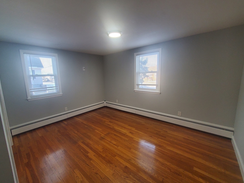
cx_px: 116
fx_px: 99
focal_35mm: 14
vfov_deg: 85.6
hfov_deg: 102.0
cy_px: 87
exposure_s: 1/60
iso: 160
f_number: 2.2
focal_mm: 1.8
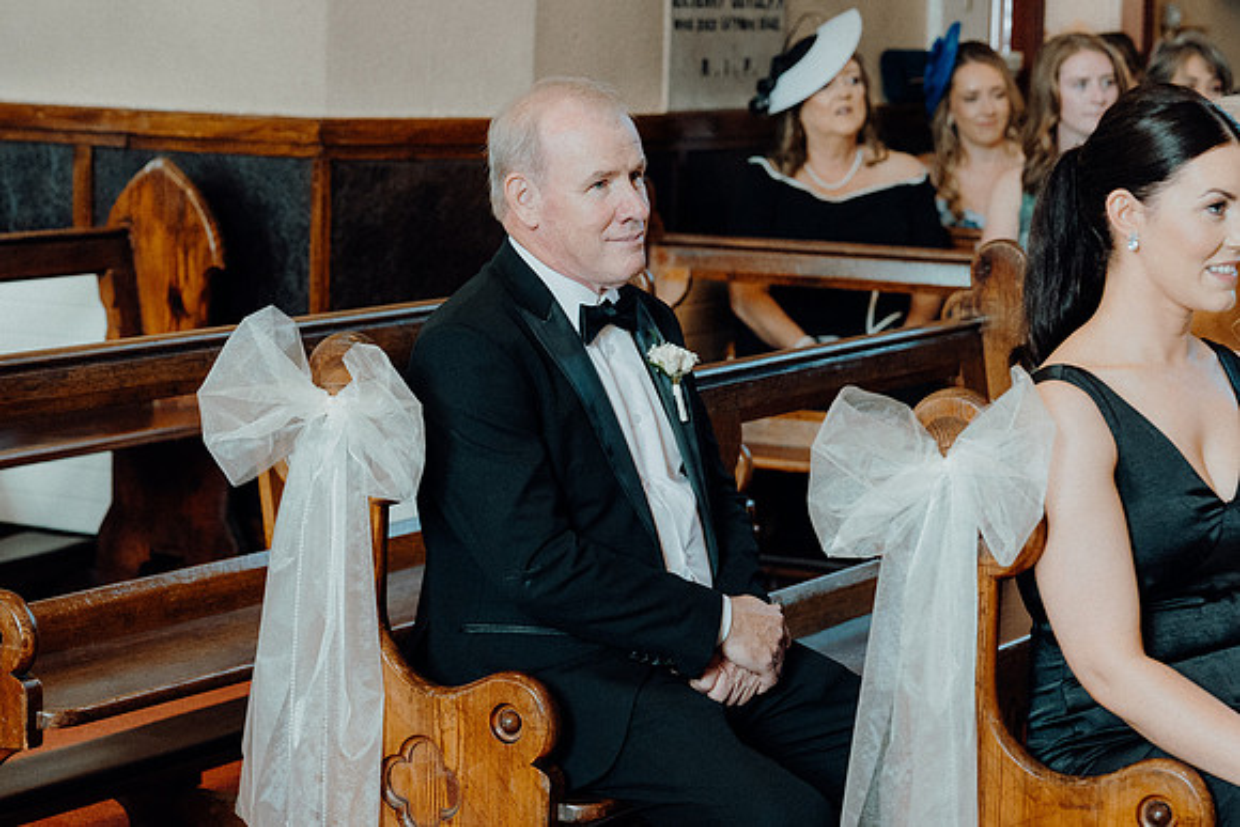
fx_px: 3619
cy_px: 414
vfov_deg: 13.0
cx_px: 620
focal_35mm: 105
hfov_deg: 19.4
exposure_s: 1/200
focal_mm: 70
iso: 2500
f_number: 3.5
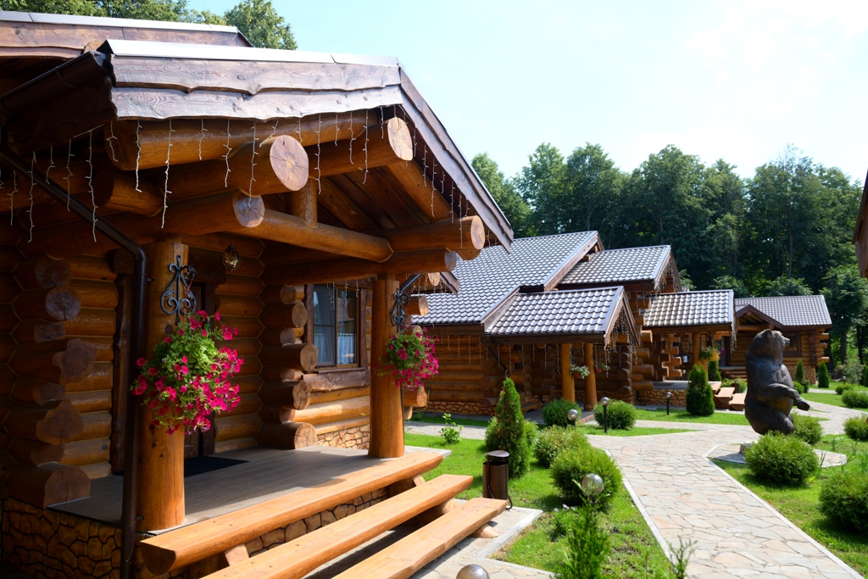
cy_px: 290
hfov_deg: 73.7
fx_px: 579
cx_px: 434
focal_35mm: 24
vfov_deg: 53.1
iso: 160
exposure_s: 1/250
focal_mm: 24
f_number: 5.6
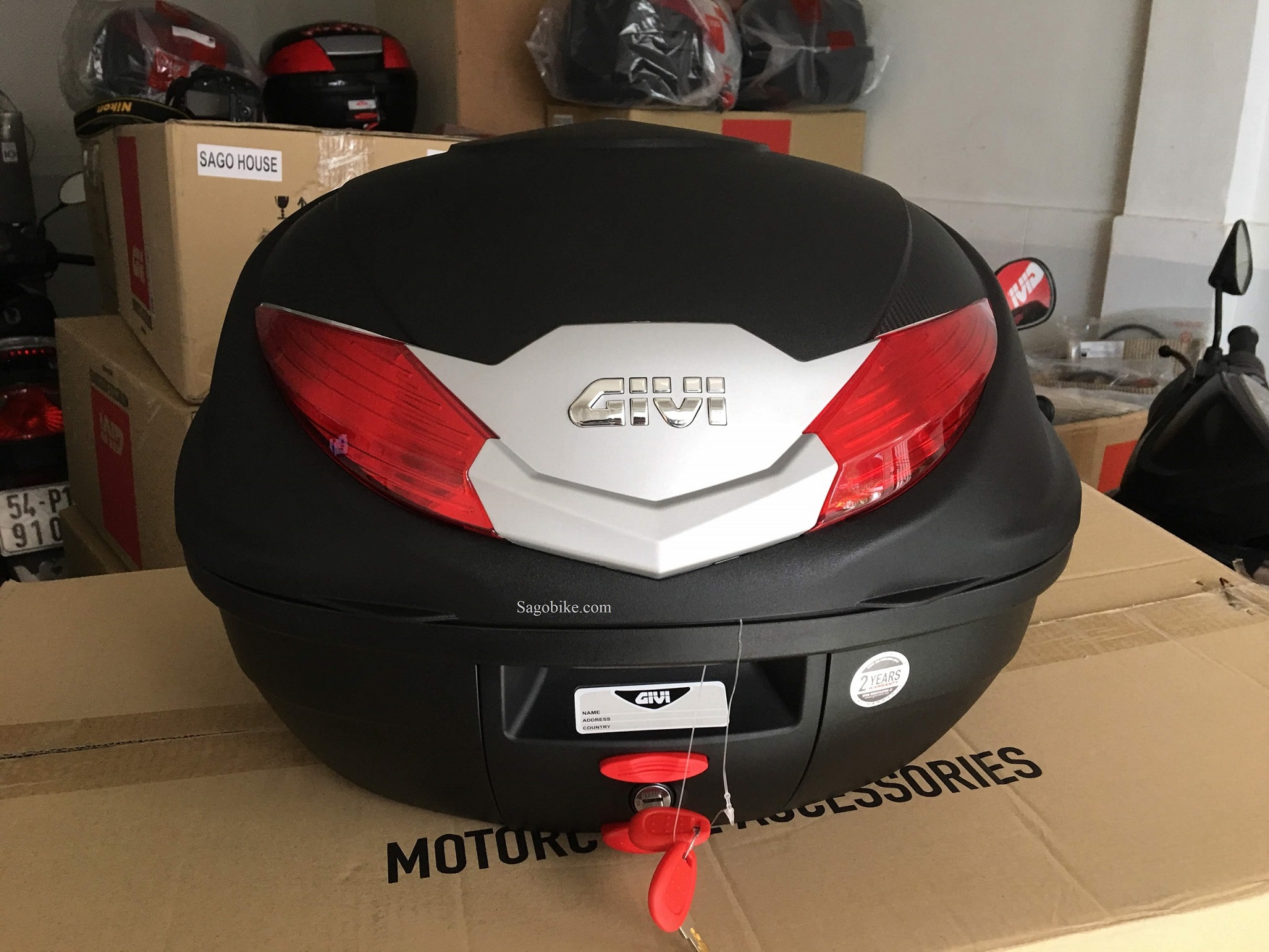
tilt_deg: -16.8
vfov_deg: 48.2
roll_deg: +0.1
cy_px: 476
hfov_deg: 61.7
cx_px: 634
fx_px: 1063
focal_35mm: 29
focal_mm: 4.15
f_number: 2.2
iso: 50
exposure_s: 1/17
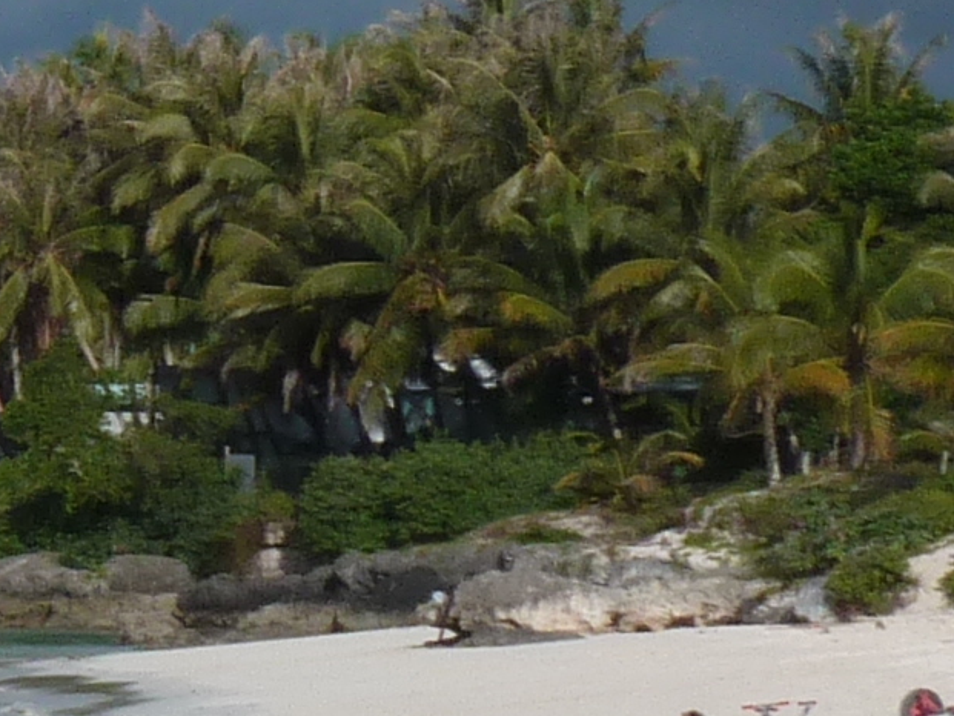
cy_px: 811
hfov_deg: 4.1
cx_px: -1897
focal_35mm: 464
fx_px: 12790
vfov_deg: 3.2
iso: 80
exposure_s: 1/1300
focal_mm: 11.9
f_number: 4.1
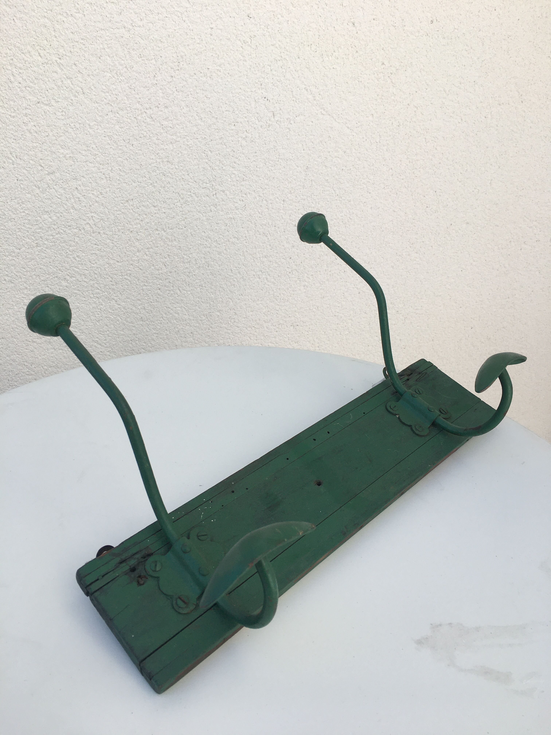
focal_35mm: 29
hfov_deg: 48.2
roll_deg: -4.1
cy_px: 368
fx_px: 615
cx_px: 276
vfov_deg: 61.7
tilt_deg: -29.6
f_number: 2.2
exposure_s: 1/630
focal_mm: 4.15
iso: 25
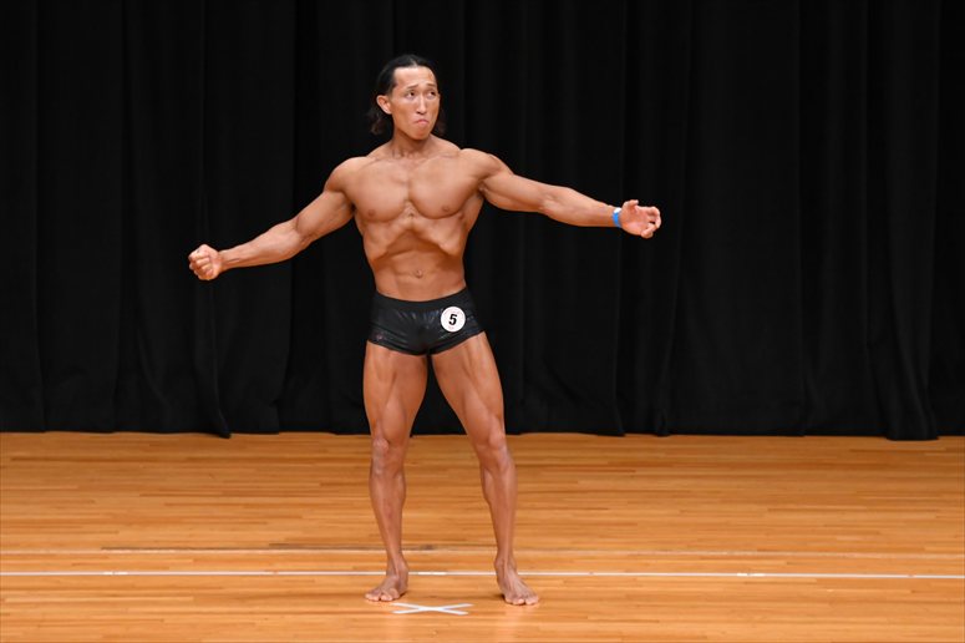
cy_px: 322
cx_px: 482
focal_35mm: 285
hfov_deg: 7.2
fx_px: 7636
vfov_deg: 4.8
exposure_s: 1/400
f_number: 5.6
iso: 3200
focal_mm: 190
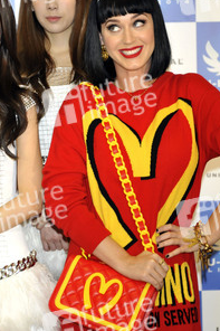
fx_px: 1863
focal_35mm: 203
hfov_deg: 6.8
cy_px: 157
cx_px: 132
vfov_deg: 10.1
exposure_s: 1/250
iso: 2000
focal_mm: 150
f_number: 5.6
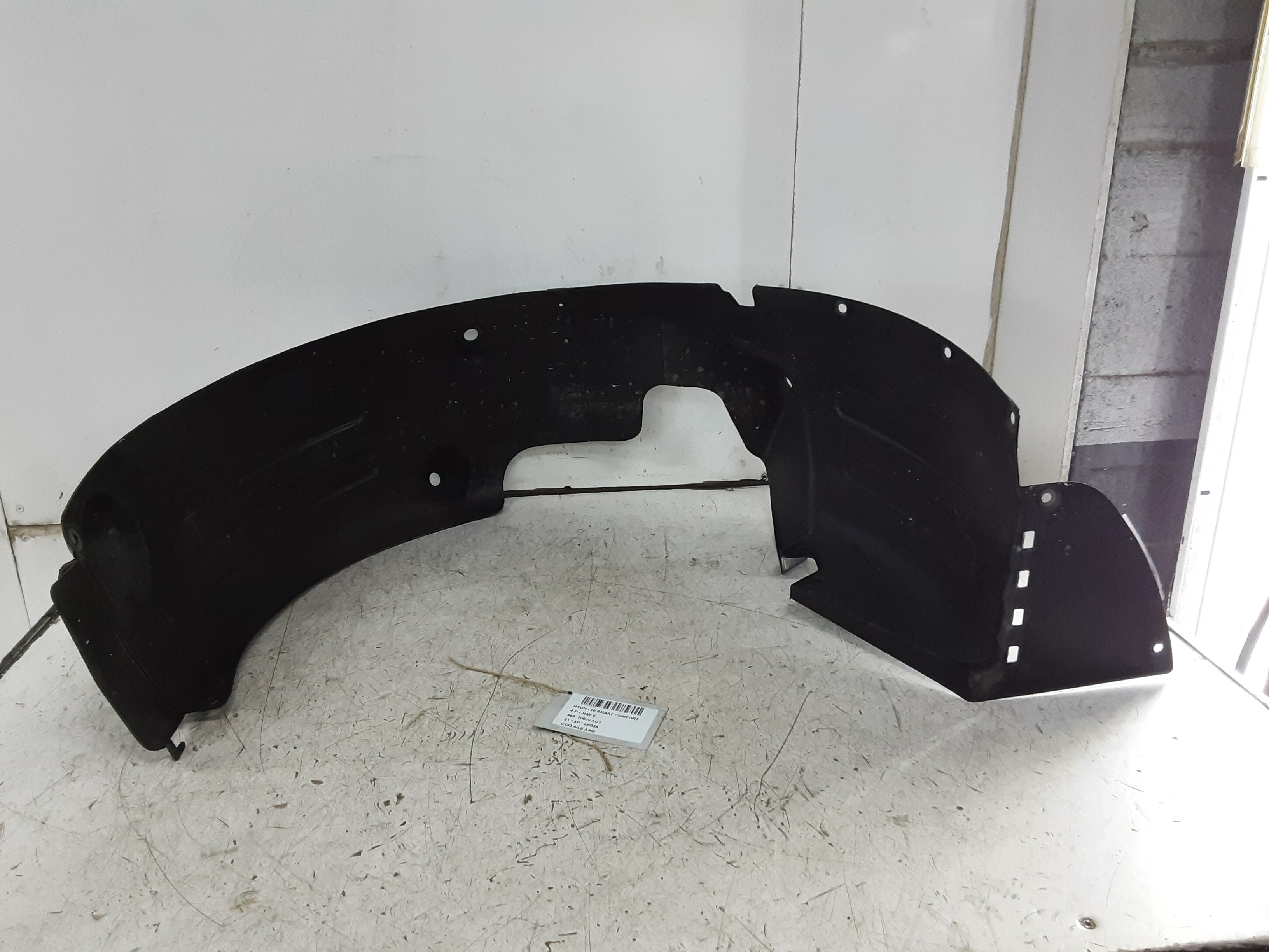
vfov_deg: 51.4
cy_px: 476
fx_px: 990
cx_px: 634
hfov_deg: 65.3
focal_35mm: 27
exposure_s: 1/50
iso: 125
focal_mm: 2.91
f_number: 1.9
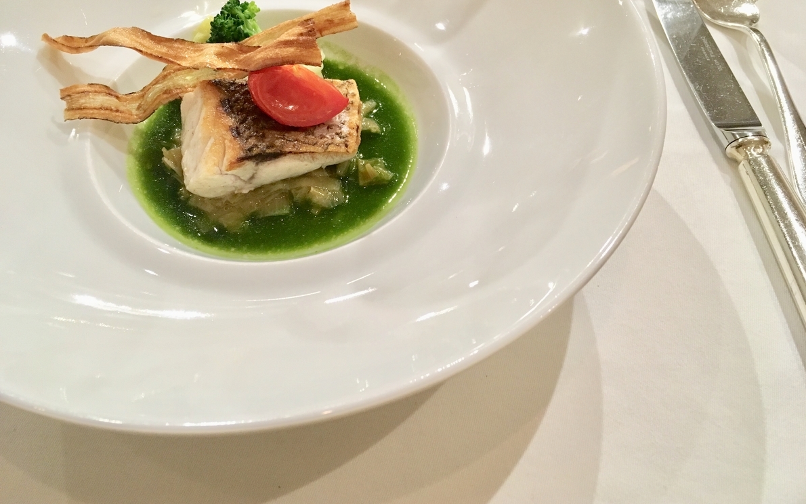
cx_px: 406
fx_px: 681
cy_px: 217
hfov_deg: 61.2
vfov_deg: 40.5
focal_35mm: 31
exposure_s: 1/30
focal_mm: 4.15
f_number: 2.2
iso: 100
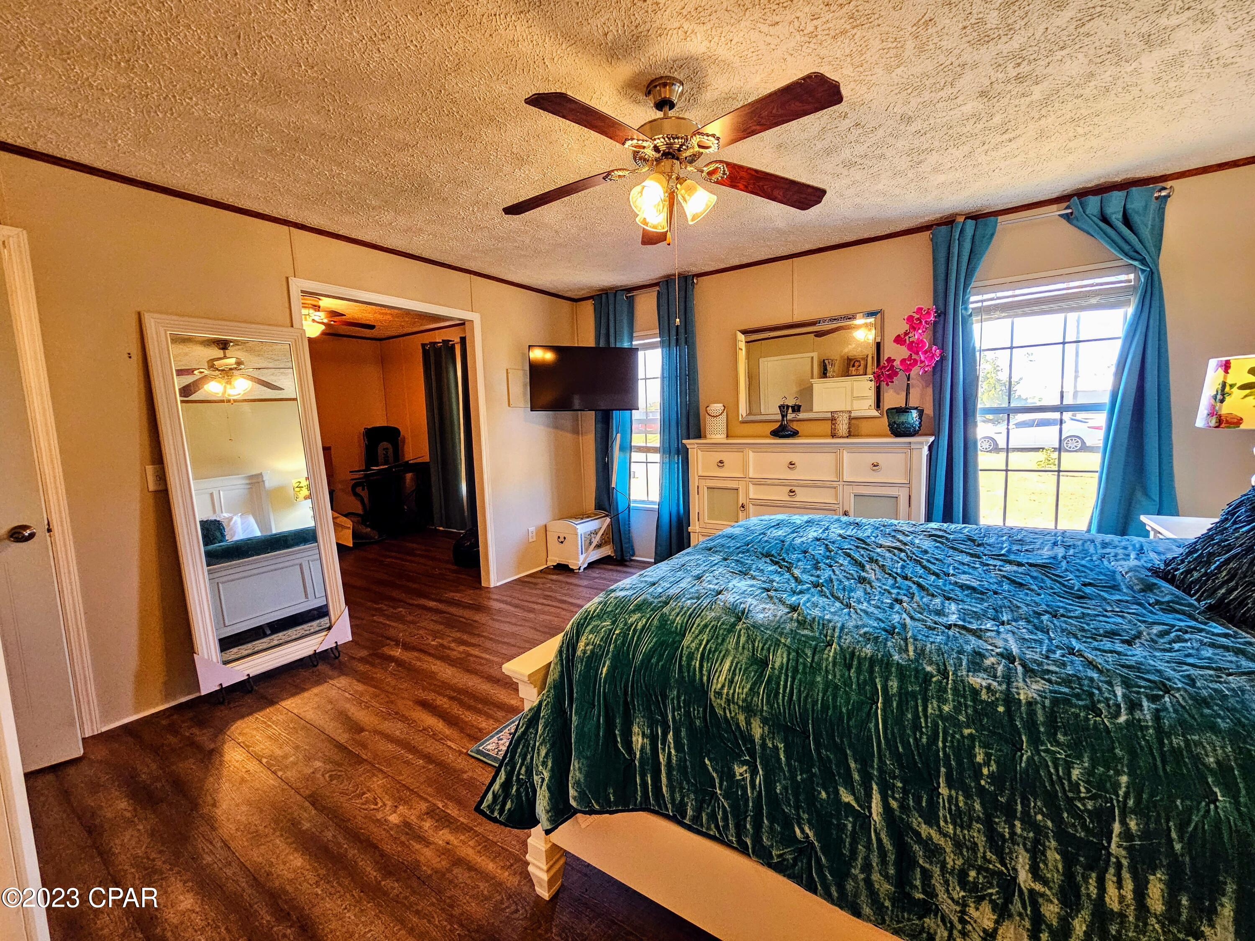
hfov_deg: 106.2
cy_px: 470
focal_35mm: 13
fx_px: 471
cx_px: 628
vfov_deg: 89.9
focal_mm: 2.2
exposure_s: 1/60
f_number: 2.2
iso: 250
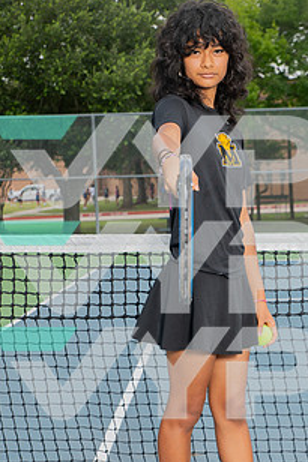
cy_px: 268
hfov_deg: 18.6
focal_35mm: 73
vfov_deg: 27.7
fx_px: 938
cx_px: 212
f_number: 6.3
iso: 100
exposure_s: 1/250
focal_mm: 50
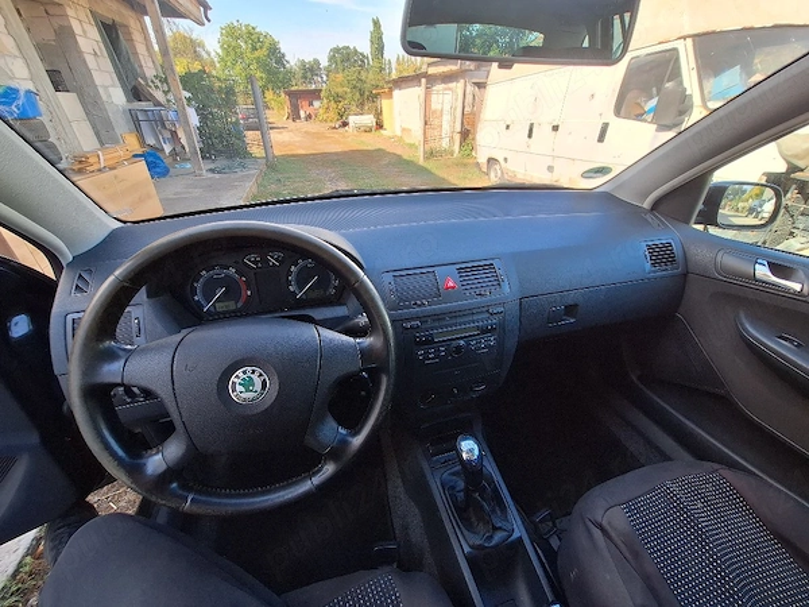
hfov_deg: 106.2
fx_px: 304
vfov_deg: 89.9
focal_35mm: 13
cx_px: 404
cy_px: 304
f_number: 2.2
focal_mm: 1.74
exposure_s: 1/156
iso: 40
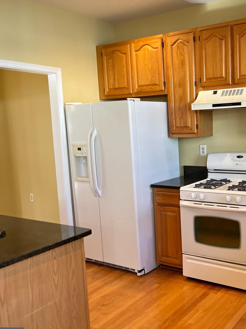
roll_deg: +1.1
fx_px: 351
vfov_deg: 50.1
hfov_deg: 37.1
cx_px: 201
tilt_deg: -6.2
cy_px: 171
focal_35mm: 37
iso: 100
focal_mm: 5.1
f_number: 1.6
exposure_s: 1/60
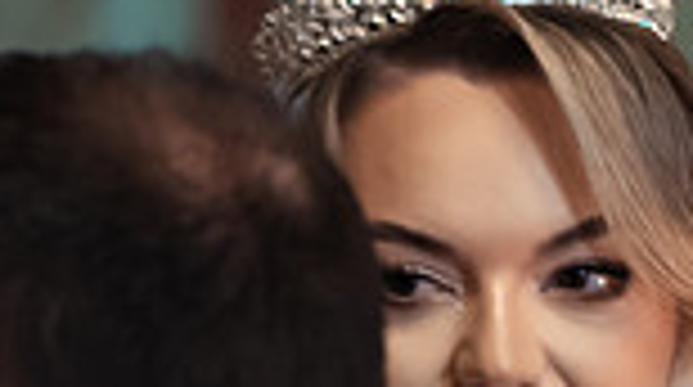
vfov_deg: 3.1
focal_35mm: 388
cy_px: 222
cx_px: -423
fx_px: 7117
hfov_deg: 5.5
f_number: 3.5
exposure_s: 1/250
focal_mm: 90
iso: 3200
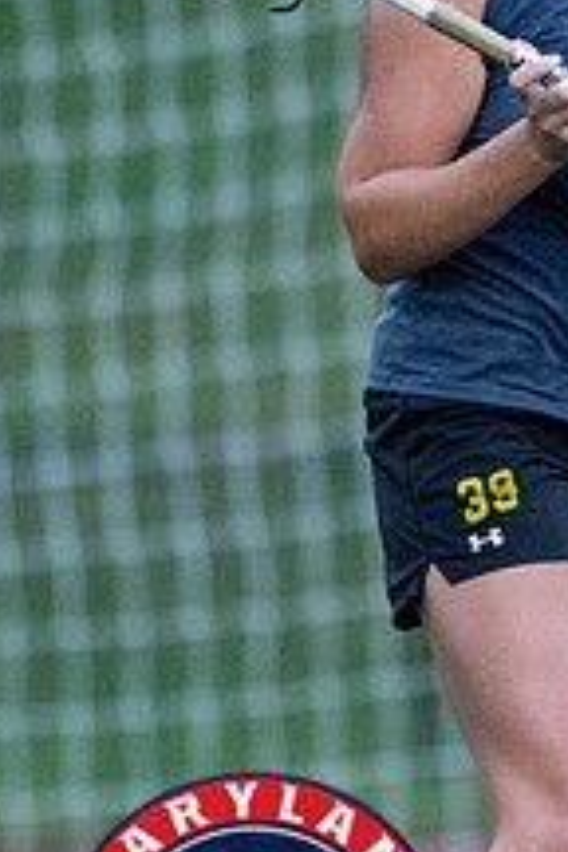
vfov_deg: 1.3
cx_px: 613
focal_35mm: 1612
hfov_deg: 0.9
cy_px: 136
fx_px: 38148
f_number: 2.8
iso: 14400
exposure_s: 1/1000
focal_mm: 400
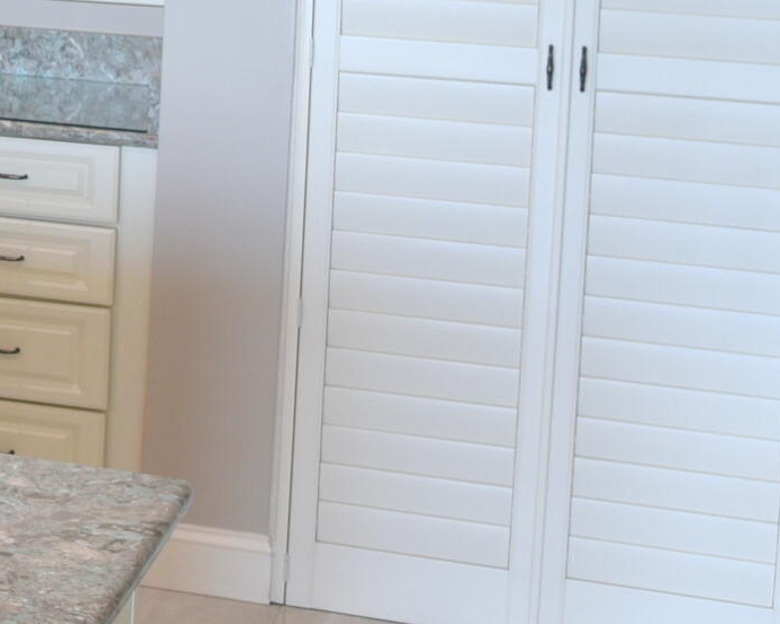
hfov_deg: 17.2
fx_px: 2262
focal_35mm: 98
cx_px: -477
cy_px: -144
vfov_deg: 15.1
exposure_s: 1/100
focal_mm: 24
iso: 400
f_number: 5
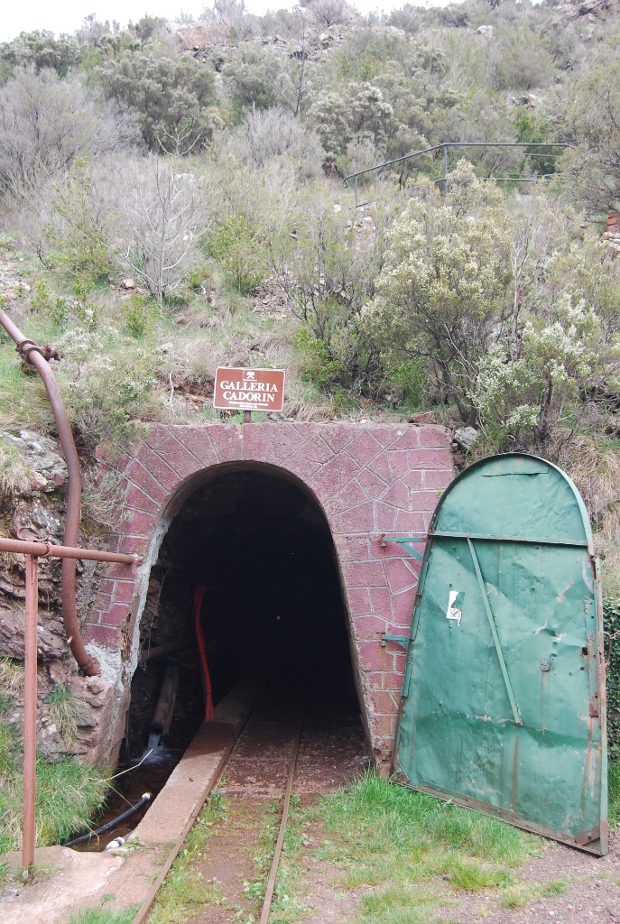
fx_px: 1003
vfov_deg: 49.5
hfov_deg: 34.3
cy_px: 462
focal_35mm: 39
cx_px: 310
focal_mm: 26
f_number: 4
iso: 200
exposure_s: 1/60
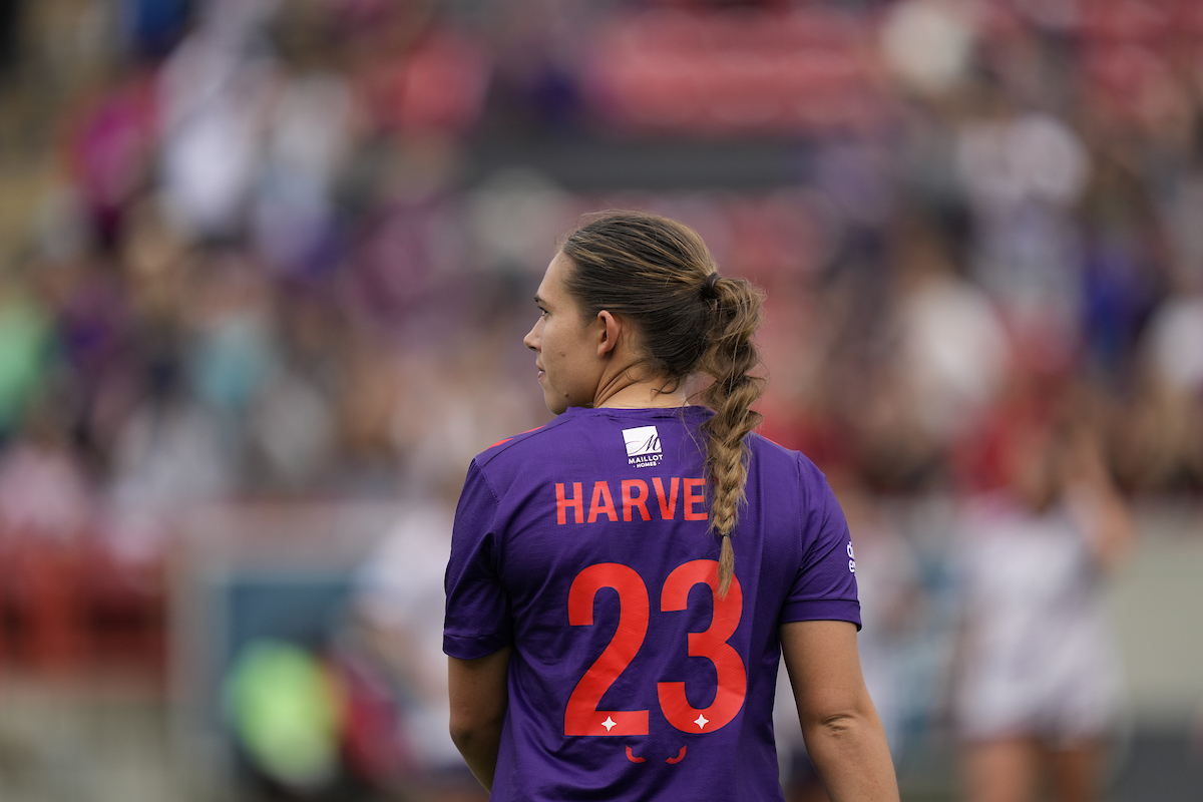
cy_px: 401
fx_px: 13366
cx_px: 602
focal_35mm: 400
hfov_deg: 5.2
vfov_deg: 3.4
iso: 500
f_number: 2.8
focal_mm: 400
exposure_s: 1/4000
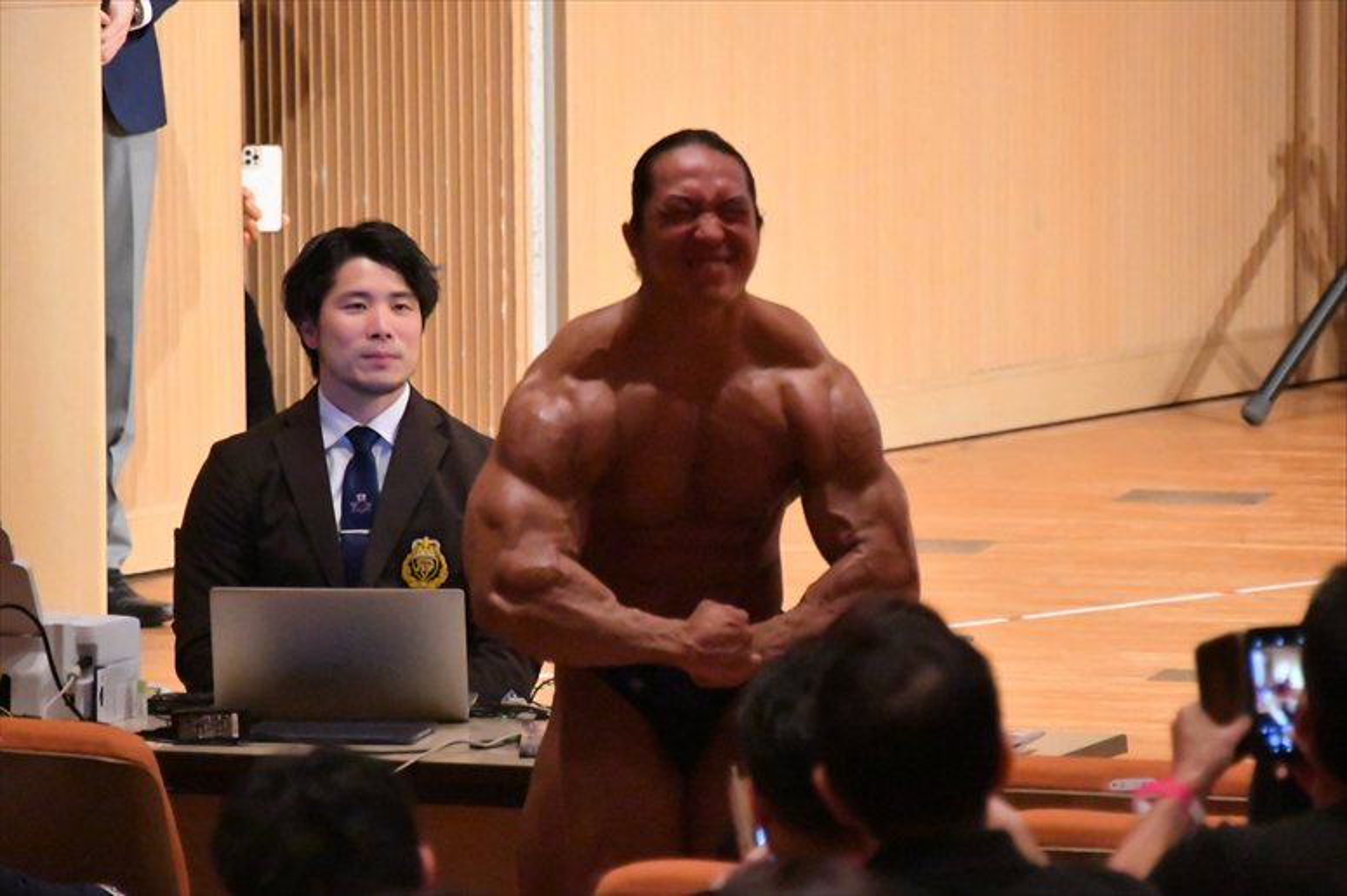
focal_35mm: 450
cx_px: 674
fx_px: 16830
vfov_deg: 3.1
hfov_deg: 4.6
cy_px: 448
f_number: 5.6
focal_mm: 300
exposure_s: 1/400
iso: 22800
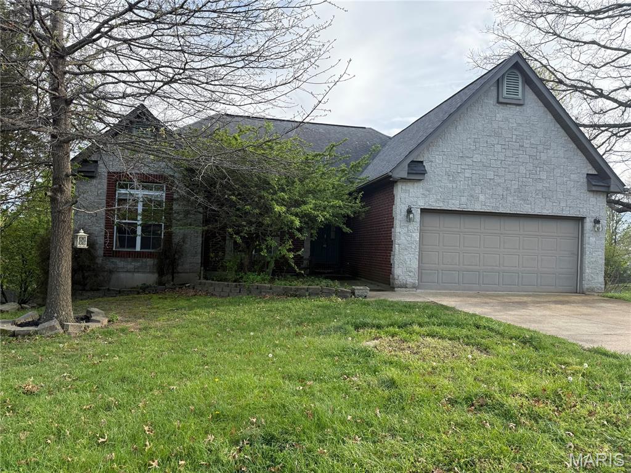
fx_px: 437
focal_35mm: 24
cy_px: 236
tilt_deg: +2.2
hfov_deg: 71.6
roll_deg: -2.1
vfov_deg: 56.8
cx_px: 316
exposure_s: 1/1618
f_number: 1.78
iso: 100
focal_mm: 6.76
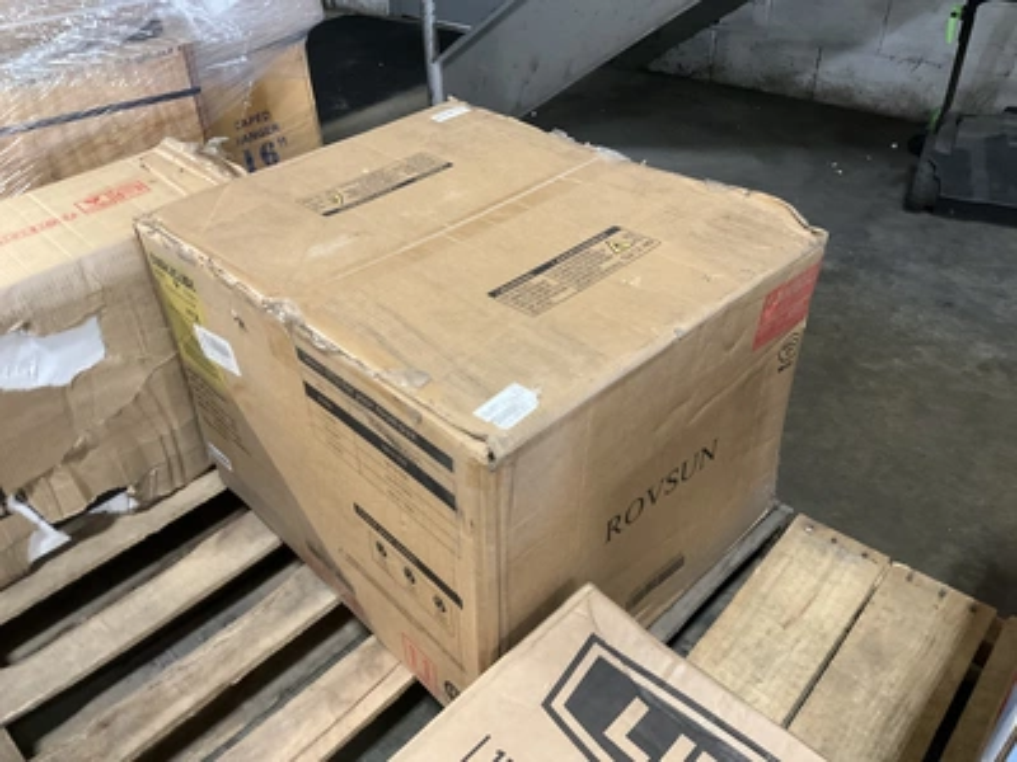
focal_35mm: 29
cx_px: 508
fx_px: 852
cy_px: 381
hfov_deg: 61.7
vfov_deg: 48.2
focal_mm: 3
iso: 400
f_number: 1.8
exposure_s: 1/30
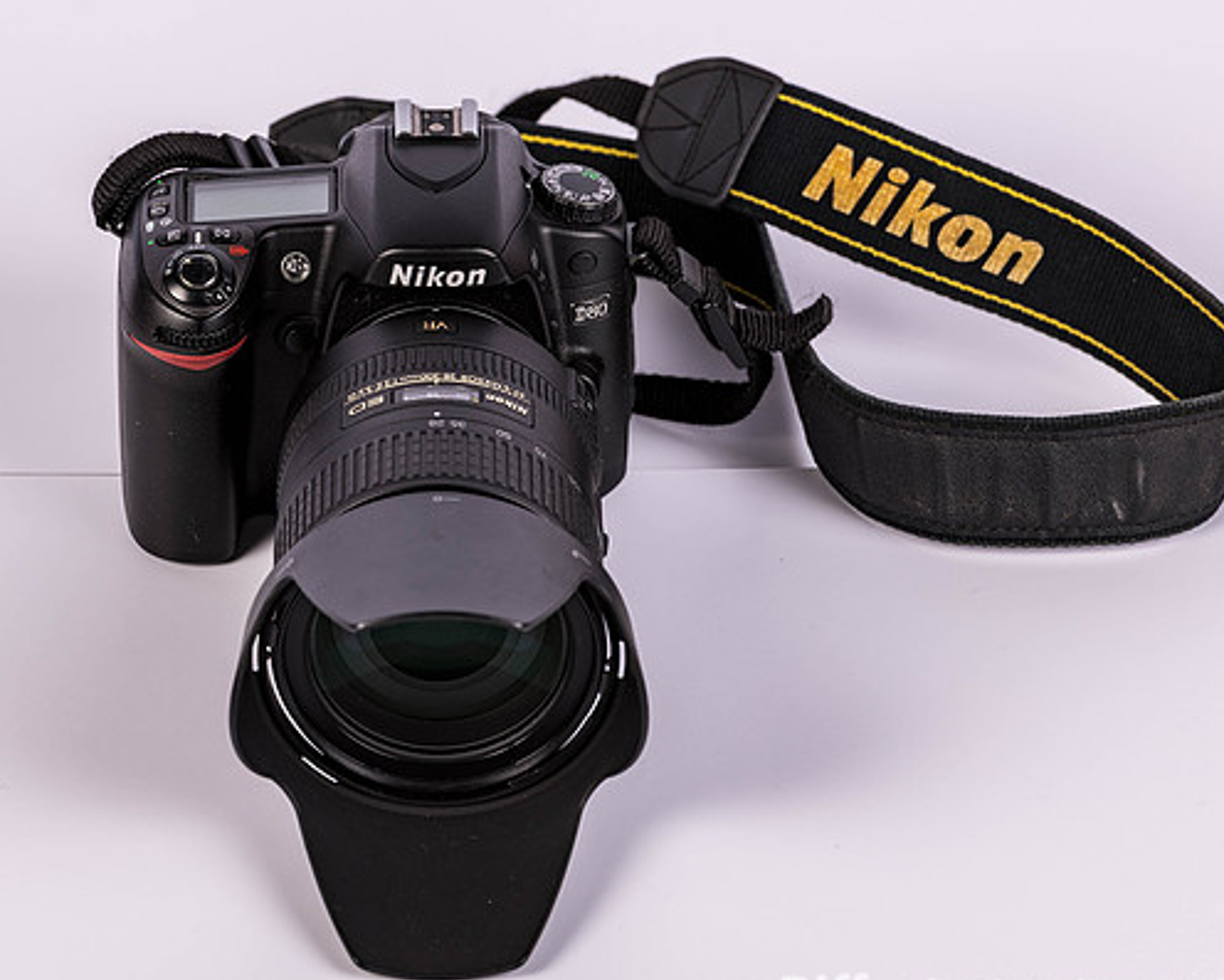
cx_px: 498
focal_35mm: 283
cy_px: 465
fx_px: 10254
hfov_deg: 6.8
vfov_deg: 5.5
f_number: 8
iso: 64
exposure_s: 1/160
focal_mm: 200
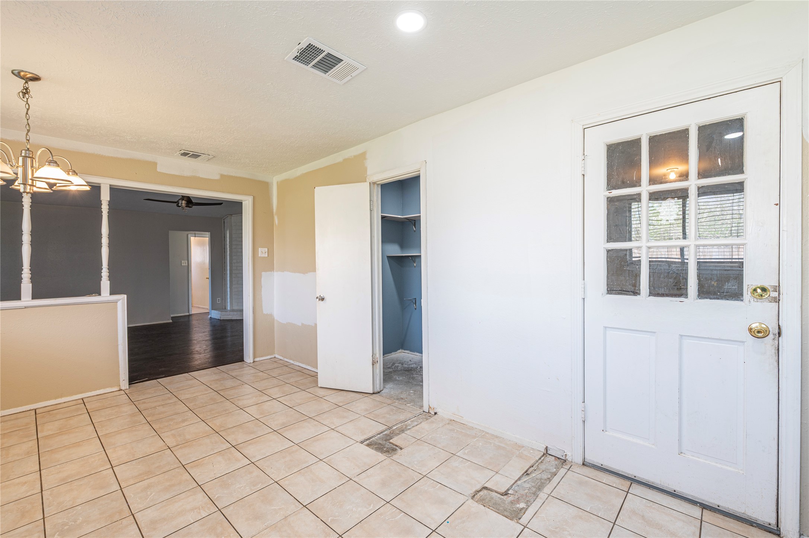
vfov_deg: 73.7
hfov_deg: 96.8
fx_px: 359
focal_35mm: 16
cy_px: 269
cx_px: 404
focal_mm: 16
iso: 100
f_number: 9
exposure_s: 1/5
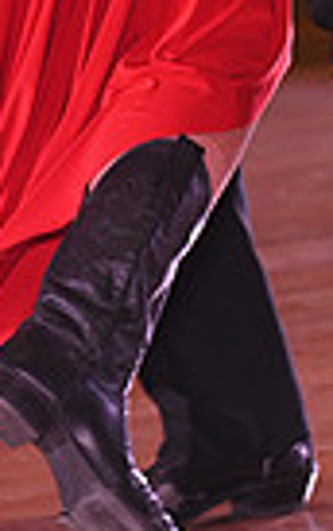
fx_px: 9973
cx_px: 17
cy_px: -275
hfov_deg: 1.9
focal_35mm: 689
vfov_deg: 3.0
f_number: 5.6
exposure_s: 1/200
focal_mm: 160
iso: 2000
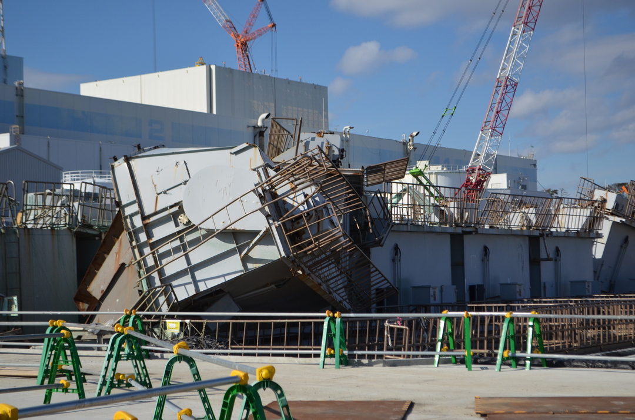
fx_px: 1267
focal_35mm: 72
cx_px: 318
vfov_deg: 18.8
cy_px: 210
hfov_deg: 28.1
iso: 400
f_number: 5.3
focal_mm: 48
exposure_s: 1/3200
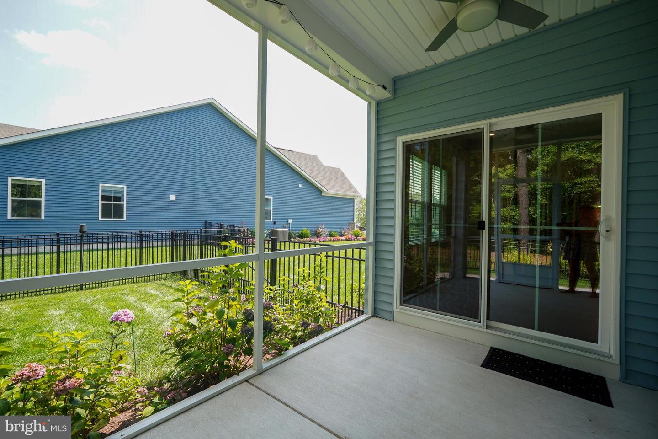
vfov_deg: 77.3
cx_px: 329
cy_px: 220
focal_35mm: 15
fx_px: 274
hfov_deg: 100.4
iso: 100
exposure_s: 1/80
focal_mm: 10
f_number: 4.5
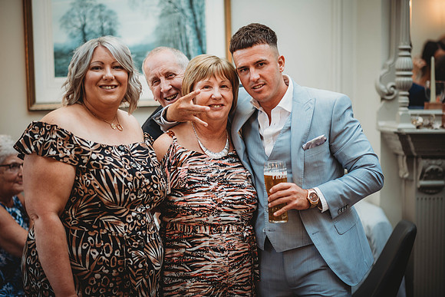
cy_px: 148
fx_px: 1051
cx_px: 222
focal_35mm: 85
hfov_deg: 23.9
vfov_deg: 16.1
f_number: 2
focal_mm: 85
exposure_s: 1/200
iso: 250
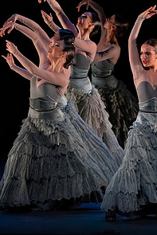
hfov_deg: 2.2
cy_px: 91
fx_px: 4057
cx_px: 106
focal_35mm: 621
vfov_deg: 3.3
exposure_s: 1/400
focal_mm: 235
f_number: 5.6
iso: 10000
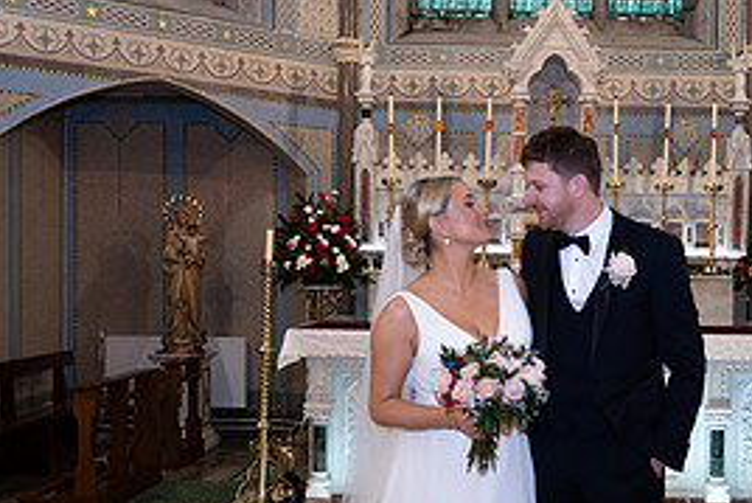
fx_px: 1087
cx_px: 542
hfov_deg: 37.4
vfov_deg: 25.9
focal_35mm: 52
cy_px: 316
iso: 640
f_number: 3.5
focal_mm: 24
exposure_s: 1/160
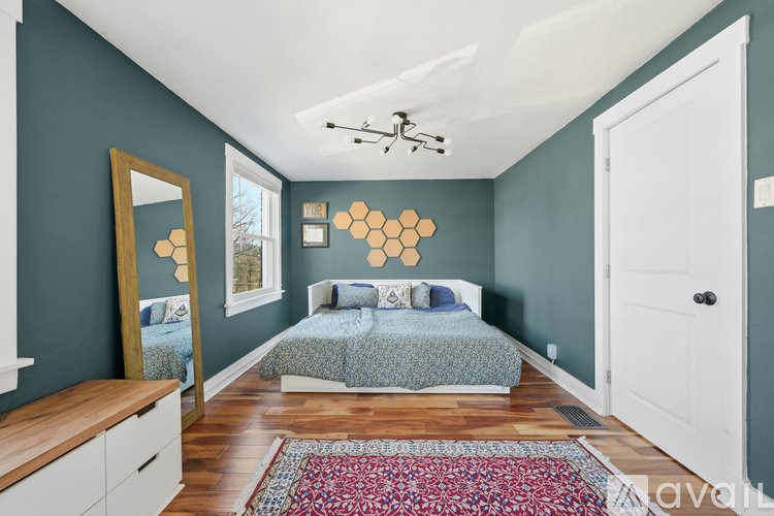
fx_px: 301
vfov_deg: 81.2
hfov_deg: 104.3
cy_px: 258
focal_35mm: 14
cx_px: 387
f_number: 8
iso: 400
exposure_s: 1/400
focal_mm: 14
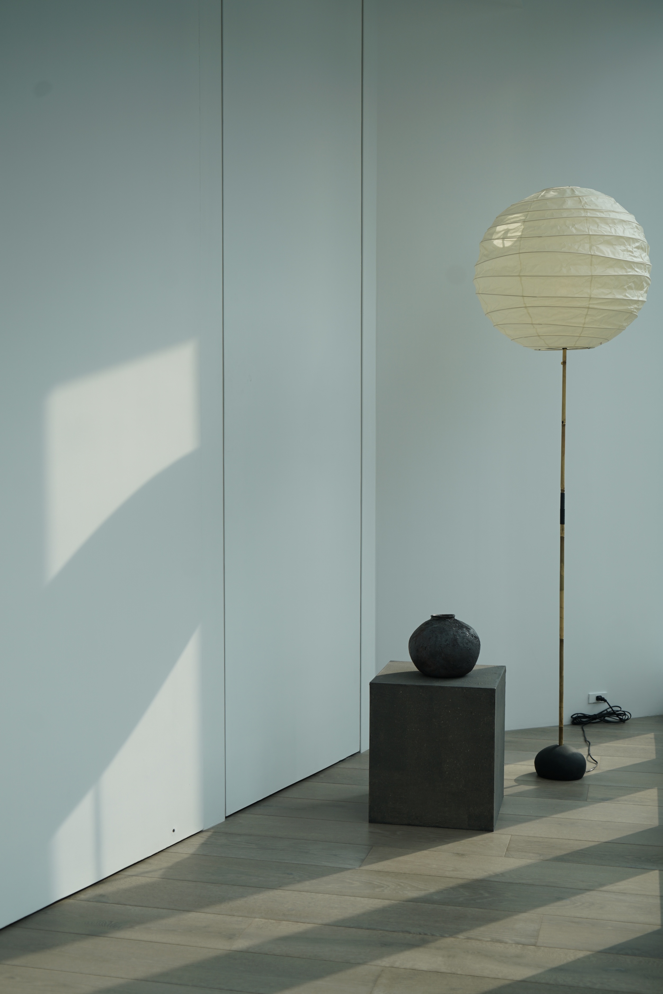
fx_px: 1188
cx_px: 332
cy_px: 497
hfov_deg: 31.2
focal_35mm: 43
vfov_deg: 45.4
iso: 100
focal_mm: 43
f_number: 4.5
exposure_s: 1/250
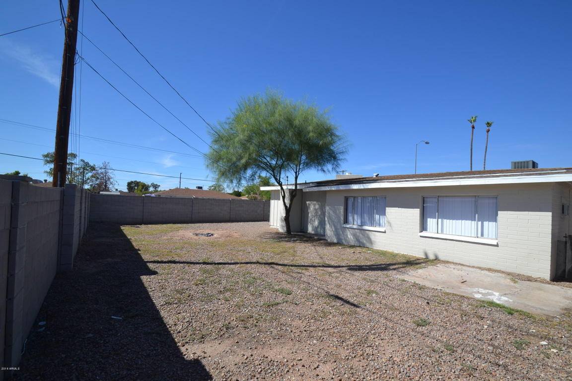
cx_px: 286
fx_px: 238
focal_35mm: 15
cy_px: 190
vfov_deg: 77.3
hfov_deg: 100.4
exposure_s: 1/250
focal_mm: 10
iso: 100
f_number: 8
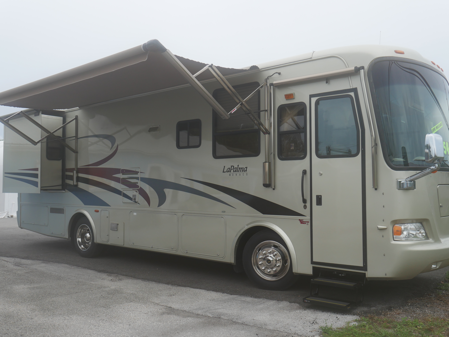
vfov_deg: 44.2
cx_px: 224
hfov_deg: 56.8
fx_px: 415
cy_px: 168
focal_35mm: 32
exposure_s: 1/250
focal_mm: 16
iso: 200
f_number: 5.6
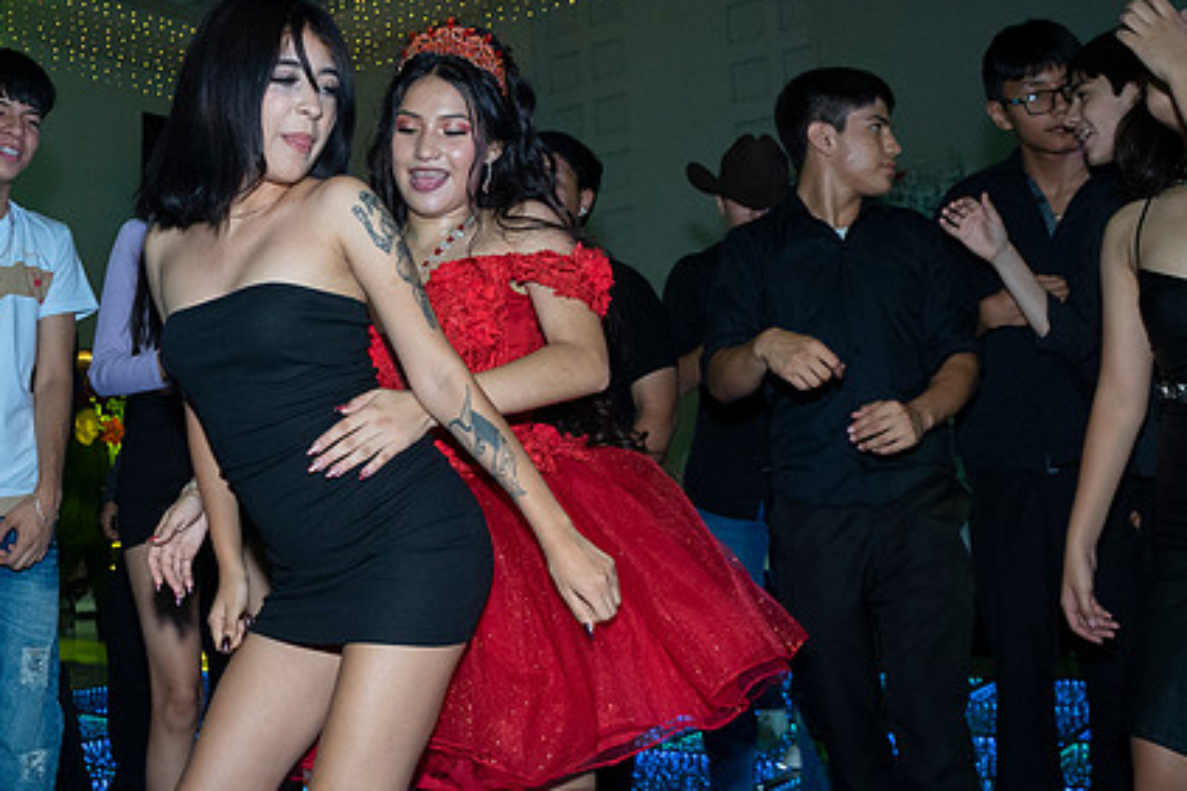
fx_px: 1220
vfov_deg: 35.8
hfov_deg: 51.6
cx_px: 488
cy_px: 324
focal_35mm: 37
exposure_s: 1/160
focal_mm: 18
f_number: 5
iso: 1250
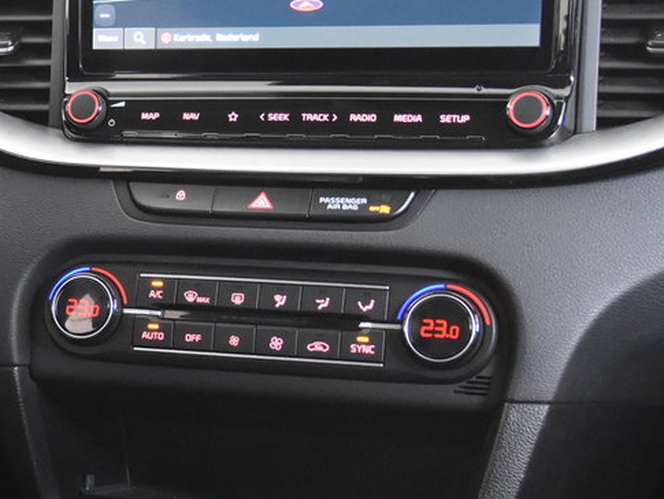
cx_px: -101
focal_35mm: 99
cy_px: 312
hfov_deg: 18.9
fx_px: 1899
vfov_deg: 14.9
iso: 5600
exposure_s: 1/40
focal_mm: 26
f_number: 3.2
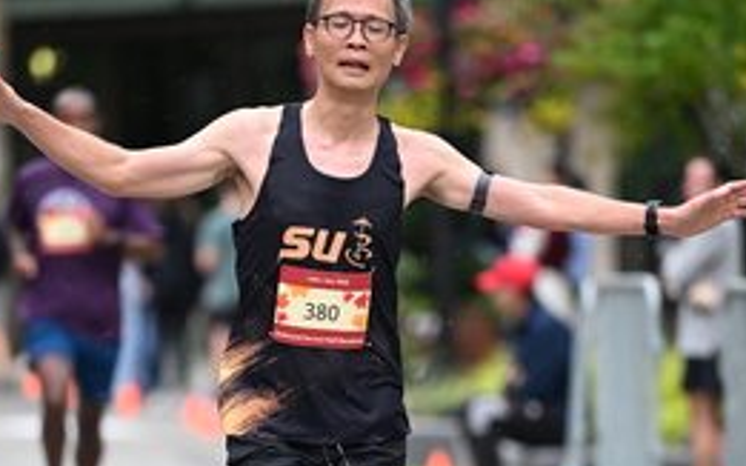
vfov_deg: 3.1
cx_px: 344
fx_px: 8740
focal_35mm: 430
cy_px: 417
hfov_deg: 4.9
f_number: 2.8
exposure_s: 1/1600
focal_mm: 200
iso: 1250
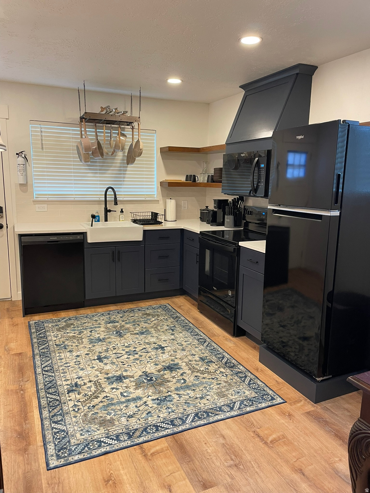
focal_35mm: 26
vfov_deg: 67.3
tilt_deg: -9.7
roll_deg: -0.9
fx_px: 371
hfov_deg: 53.1
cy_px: 246
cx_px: 185
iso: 100
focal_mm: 4.2
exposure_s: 1/60
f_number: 1.6
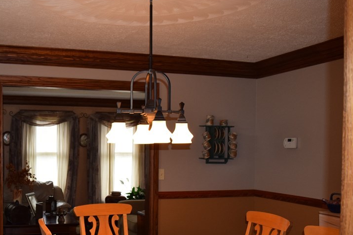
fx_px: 402
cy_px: 171
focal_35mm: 41
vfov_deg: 32.1
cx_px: 98
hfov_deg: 46.1
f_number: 4.5
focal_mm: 18
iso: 800
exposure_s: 1/80
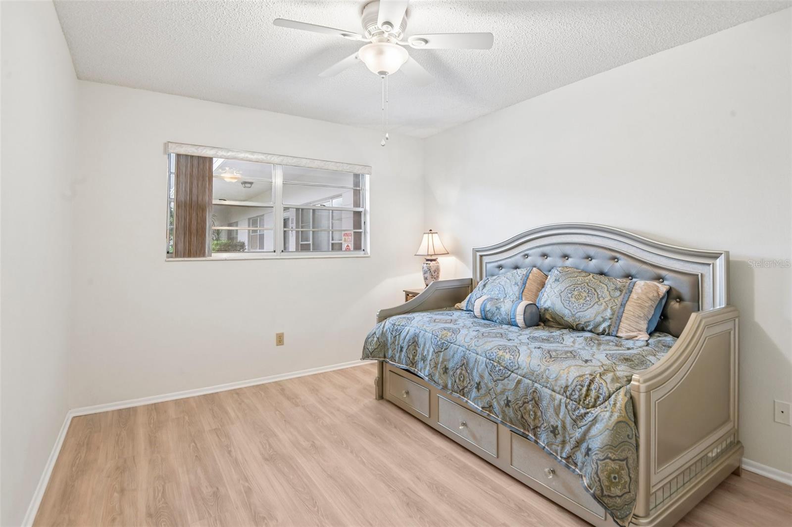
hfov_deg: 90.0
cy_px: 264
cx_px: 396
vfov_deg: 67.4
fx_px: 396
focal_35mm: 18
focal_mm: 18
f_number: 8
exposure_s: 1/10
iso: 400
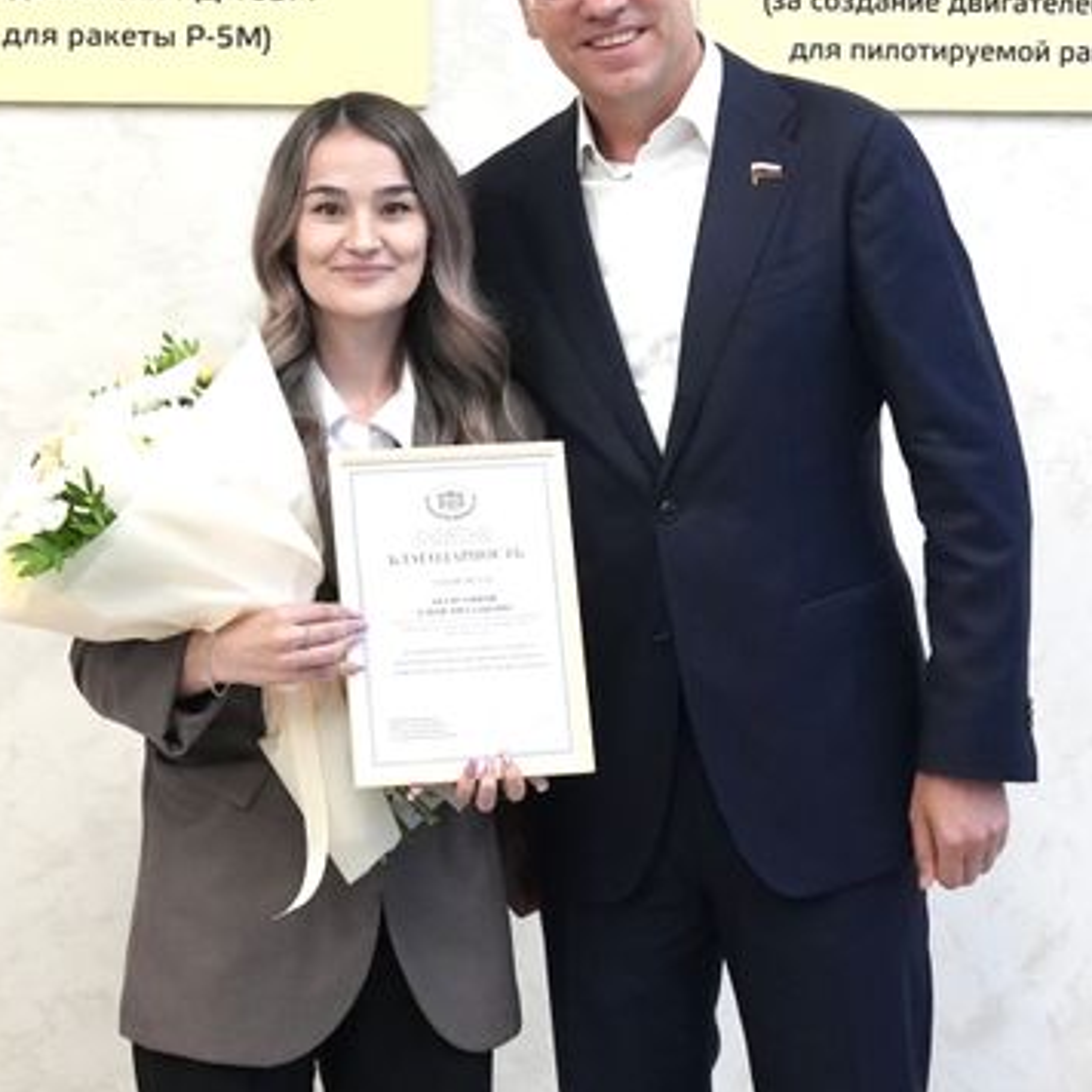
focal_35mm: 85
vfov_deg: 20.4
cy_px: 414
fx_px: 3034
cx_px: 449
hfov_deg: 20.4
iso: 3200
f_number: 5.6
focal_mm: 34
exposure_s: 1/160
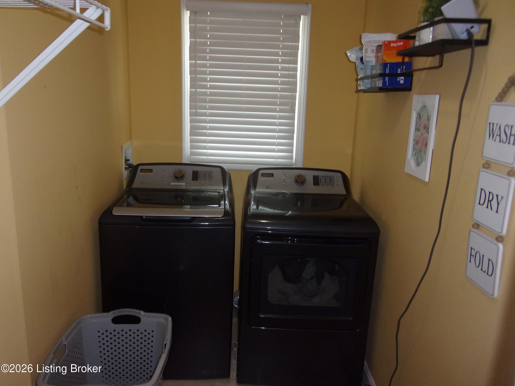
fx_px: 417
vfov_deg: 49.7
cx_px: 258
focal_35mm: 28
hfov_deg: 63.4
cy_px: 193
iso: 200
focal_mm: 5.1
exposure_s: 1/34
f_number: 3.9
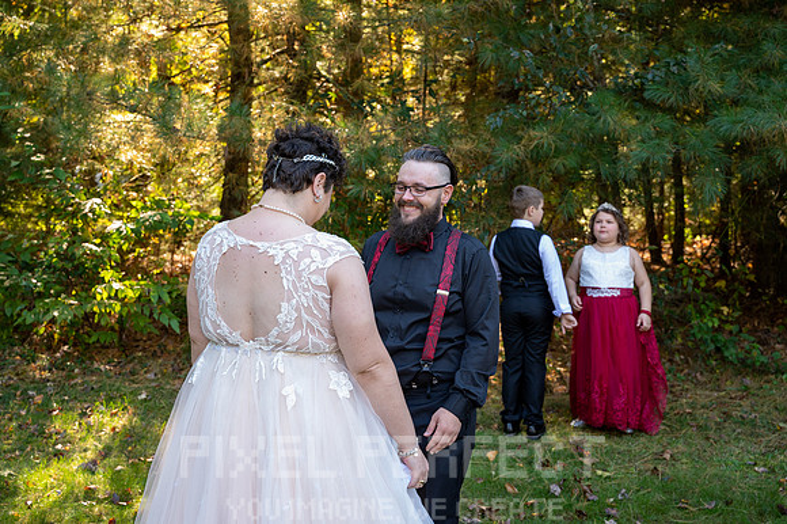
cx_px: 394
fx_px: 1005
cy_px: 262
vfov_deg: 29.2
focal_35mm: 46
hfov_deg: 42.8
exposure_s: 1/200
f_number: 4.5
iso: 900
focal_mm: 46
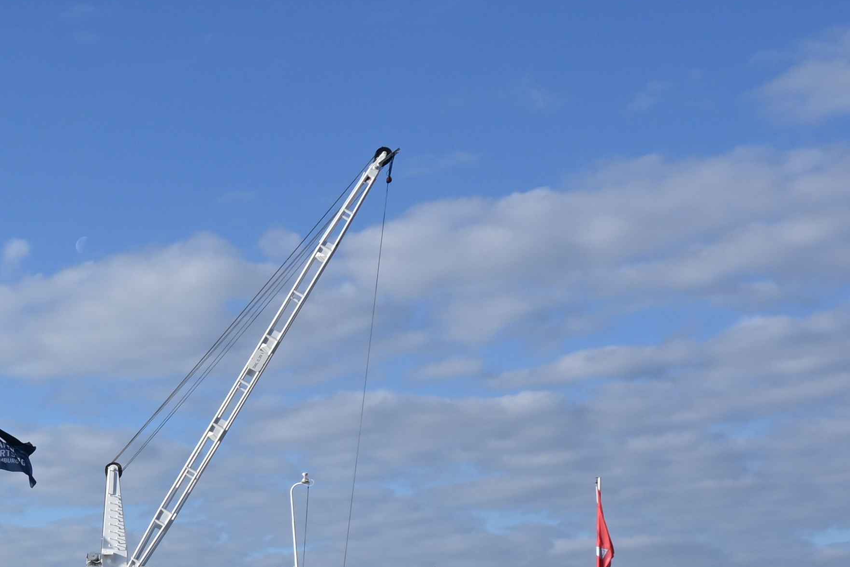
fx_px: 1794
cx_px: -380
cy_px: 830
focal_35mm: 76
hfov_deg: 22.5
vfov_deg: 16.5
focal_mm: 16
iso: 100
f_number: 7.1
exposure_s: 1/400
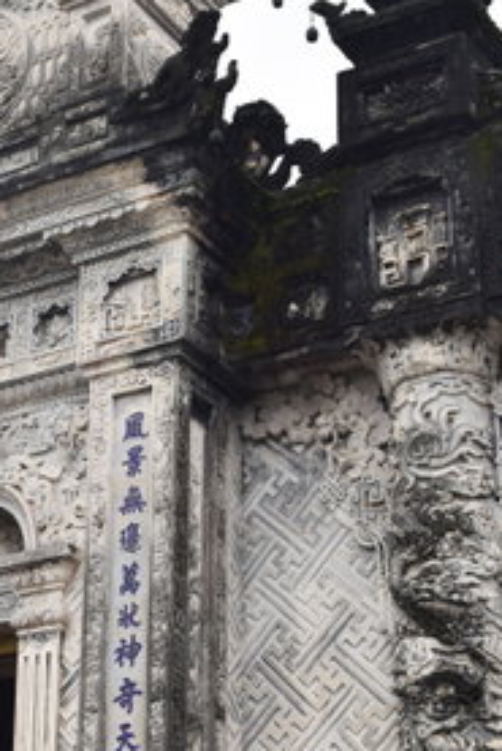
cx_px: -8
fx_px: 1965
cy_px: 504
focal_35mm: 94
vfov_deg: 21.6
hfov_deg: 14.3
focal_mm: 29
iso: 400
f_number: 8
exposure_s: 1/80
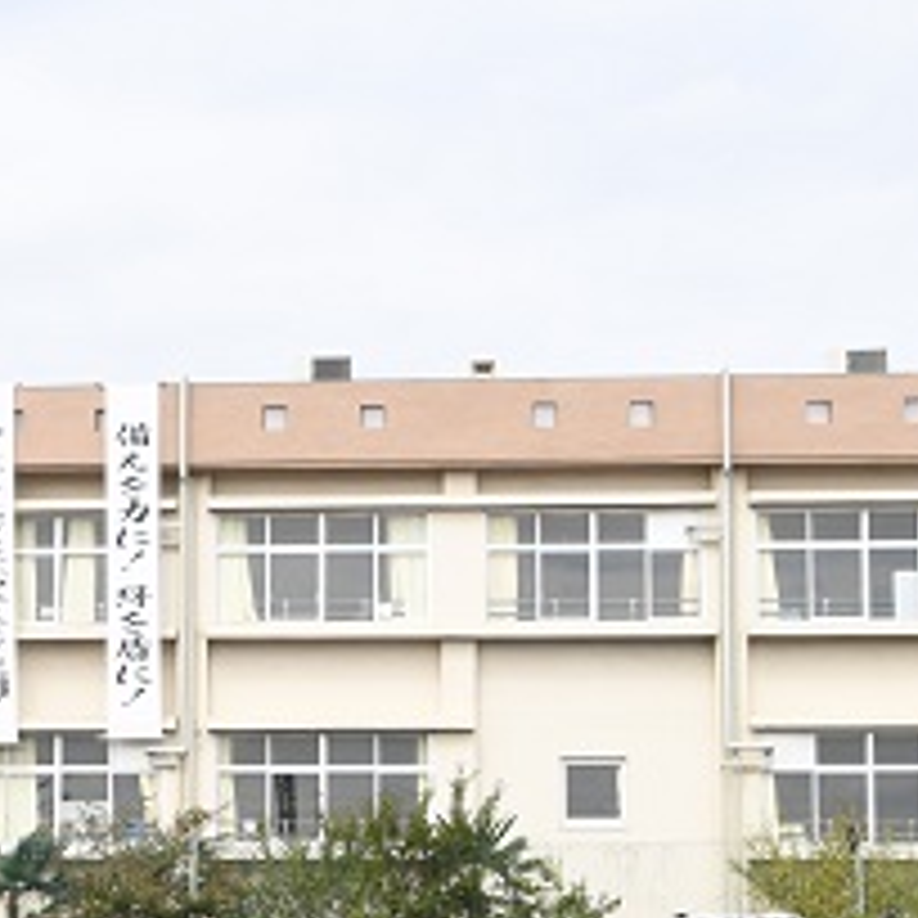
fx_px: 2760
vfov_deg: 18.7
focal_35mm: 92
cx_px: 144
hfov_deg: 18.6
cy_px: 745
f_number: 10
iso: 200
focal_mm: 23
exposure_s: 1/400
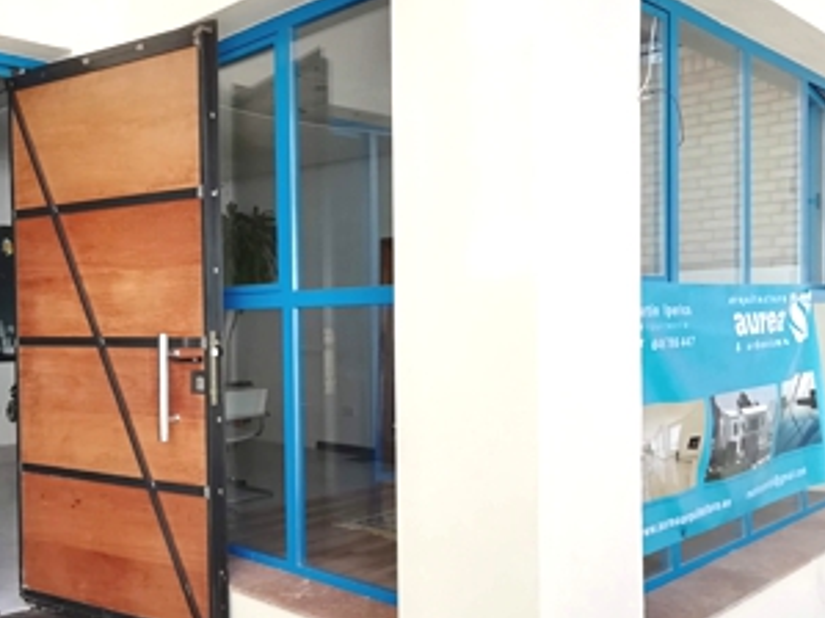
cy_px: 341
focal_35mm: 37
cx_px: 286
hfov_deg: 49.4
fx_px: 881
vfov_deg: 38.6
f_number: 2.2
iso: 50
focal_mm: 3.46
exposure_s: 1/227
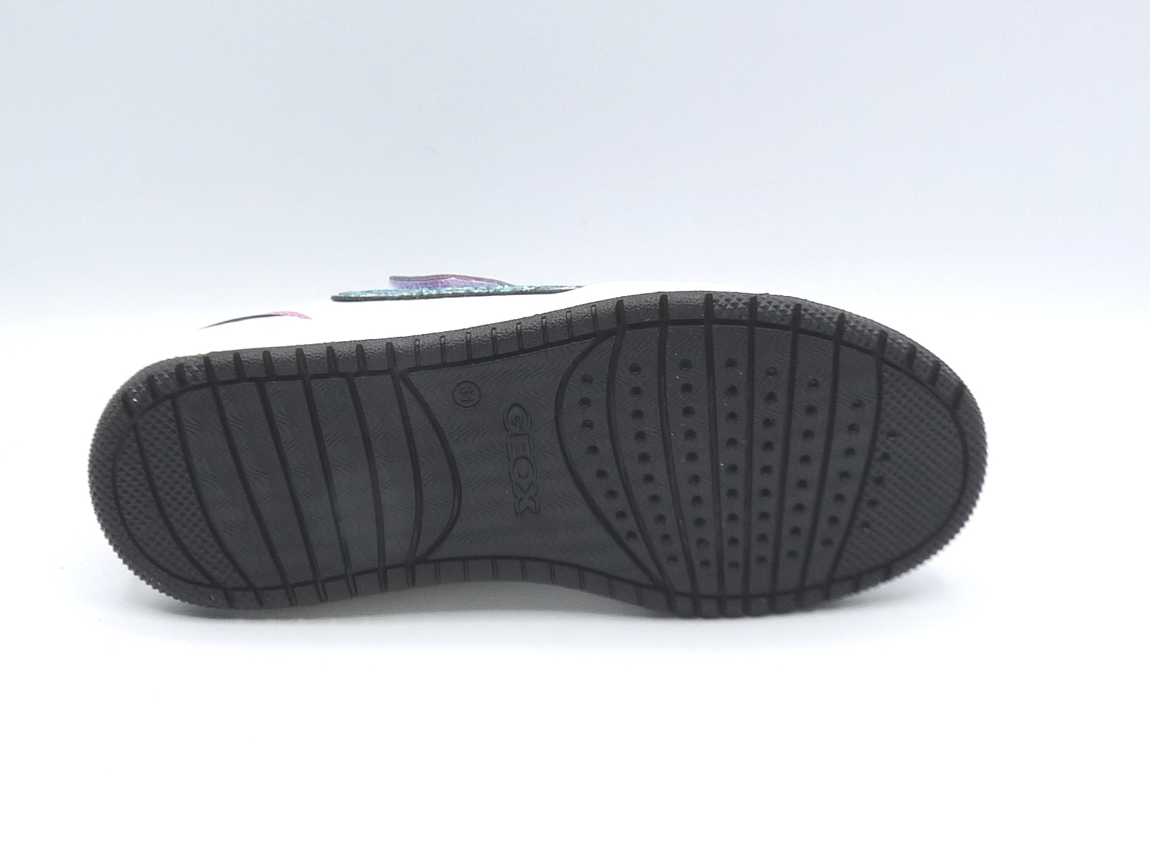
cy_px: 431
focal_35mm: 49
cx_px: 575
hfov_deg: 38.9
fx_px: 1628
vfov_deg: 29.7
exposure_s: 1/250
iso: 100
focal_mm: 4.8
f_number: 4
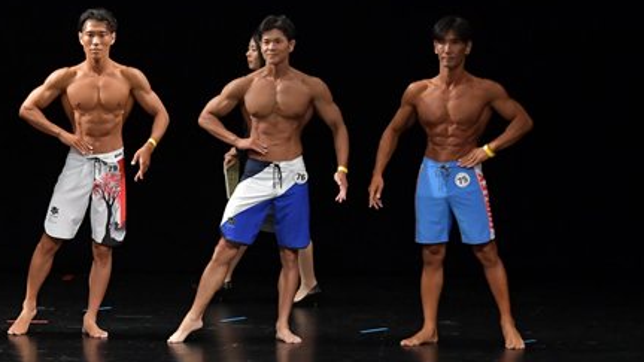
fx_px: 4713
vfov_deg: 4.4
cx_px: 86
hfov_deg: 7.8
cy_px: 200
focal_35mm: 276
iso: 3200
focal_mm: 98
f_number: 5.6
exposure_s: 1/400
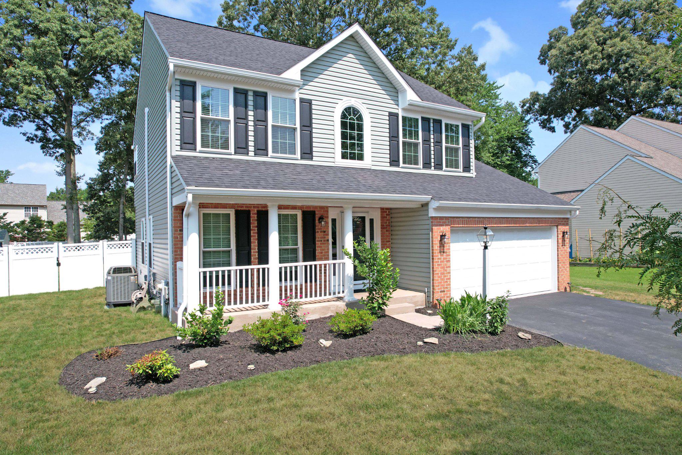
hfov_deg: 78.6
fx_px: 417
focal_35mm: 22
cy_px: 228
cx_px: 341
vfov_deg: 57.2
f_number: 2.8
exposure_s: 1/1250
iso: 100
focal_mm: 8.38
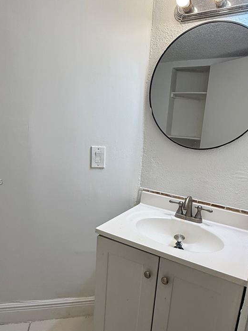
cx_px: 127
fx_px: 229
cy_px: 183
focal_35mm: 24
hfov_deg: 56.8
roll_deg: -5.4
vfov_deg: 71.4
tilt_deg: -13.5
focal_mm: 2.22
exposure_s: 1/120
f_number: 2.2
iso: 100
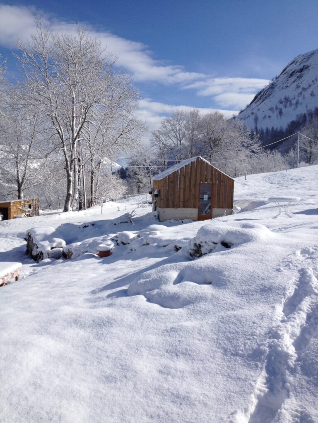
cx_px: 159
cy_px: 212
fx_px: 429
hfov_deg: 40.7
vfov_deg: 52.6
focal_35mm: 35
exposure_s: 1/4608
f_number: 2.4
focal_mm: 4.28
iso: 50
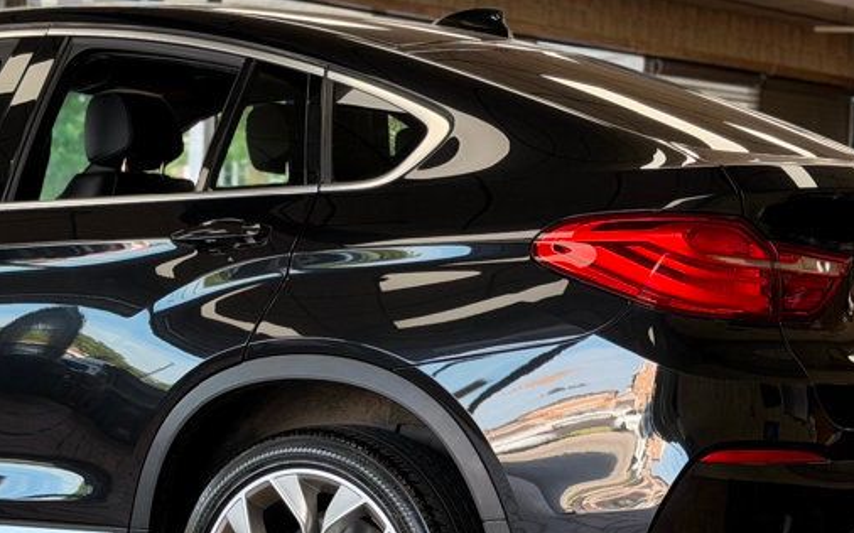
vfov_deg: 12.7
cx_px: 186
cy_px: 403
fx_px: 2397
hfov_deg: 20.0
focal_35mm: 103
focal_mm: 6.76
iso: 80
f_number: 1.78
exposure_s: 1/129
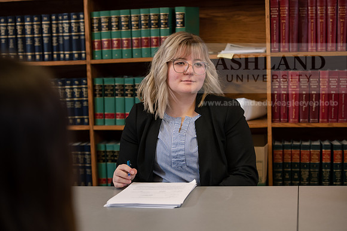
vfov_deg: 19.5
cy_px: 116
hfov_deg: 28.8
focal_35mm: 70
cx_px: 174
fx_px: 675
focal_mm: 70
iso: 1250
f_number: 4
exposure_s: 1/160
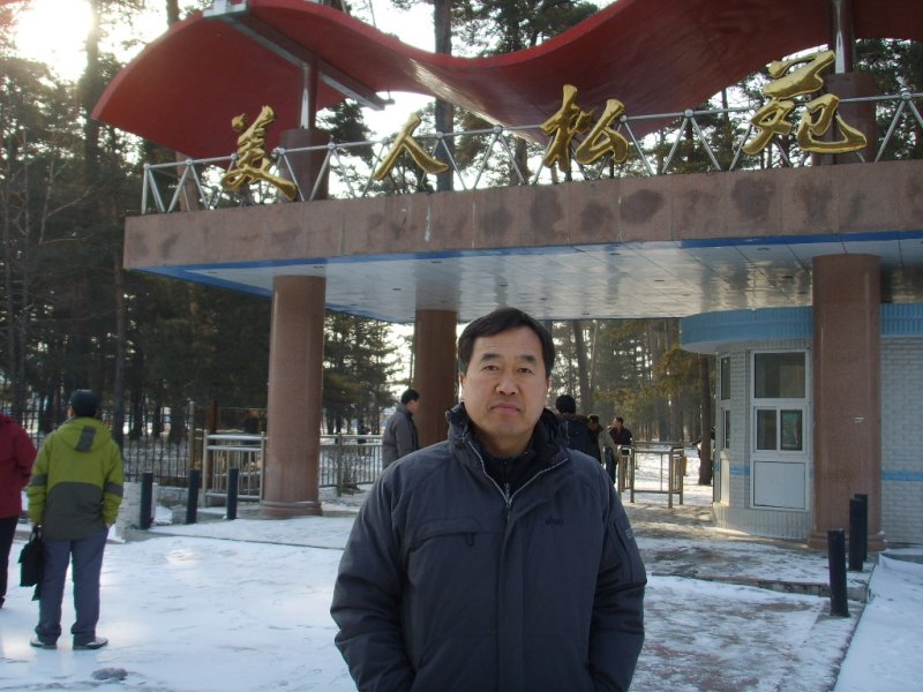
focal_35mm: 39
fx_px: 1040
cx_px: 462
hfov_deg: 47.9
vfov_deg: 36.8
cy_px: 346
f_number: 3.5
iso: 50
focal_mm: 6.6
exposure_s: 1/250
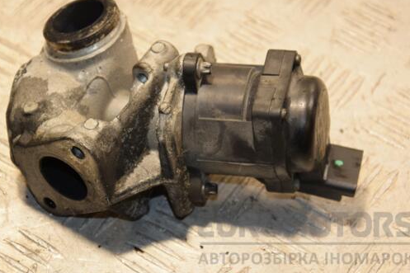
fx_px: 1651
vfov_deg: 9.5
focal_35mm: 145
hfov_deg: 14.2
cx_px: 182
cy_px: 115
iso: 800
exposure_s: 1/125
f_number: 5.3
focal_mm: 80
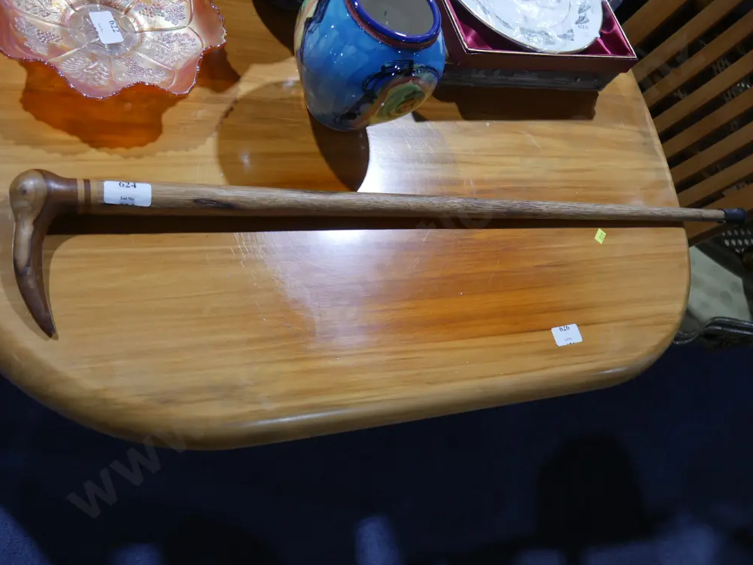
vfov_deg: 43.0
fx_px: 718
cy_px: 278
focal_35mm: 33
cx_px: 384
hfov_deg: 55.3
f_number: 3.6
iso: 320
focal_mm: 16
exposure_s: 1/60
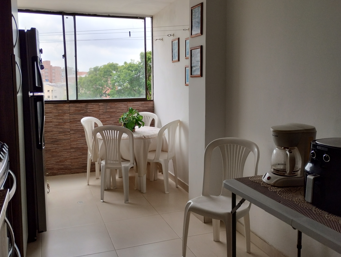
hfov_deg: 55.3
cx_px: 163
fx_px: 326
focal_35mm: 33
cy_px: 113
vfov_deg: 43.0
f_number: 1.8
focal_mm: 4.27
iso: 100
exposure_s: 1/272
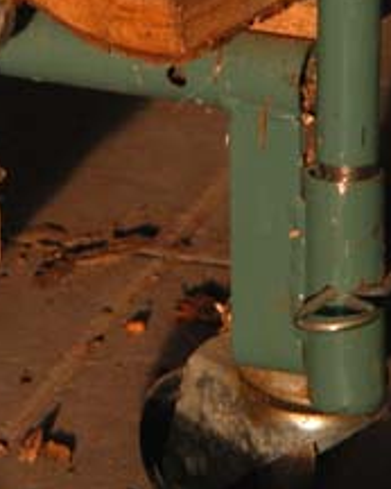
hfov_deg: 2.1
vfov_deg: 2.6
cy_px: 134
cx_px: -118
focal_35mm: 748
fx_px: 10812
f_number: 4.2
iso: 100
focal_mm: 71.2
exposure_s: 1/82.6
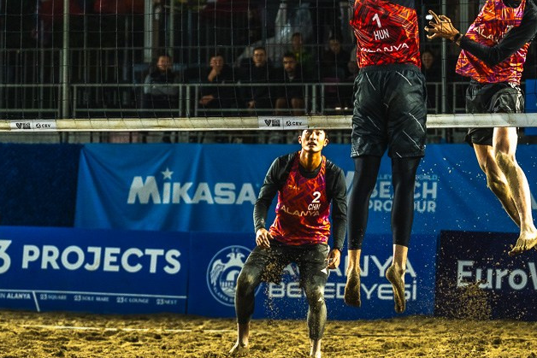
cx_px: 367
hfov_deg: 12.3
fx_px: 2491
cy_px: 76
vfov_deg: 8.2
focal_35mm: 167
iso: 1250
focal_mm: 82
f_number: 3.2
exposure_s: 1/1250
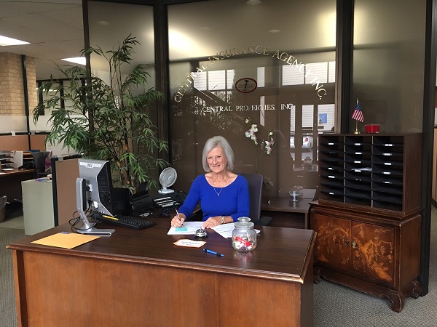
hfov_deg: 61.7
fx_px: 366
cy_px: 164
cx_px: 218
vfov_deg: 48.2
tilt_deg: -5.2
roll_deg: +0.5
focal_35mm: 29
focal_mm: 4.15
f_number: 2.2
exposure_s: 1/15
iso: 50
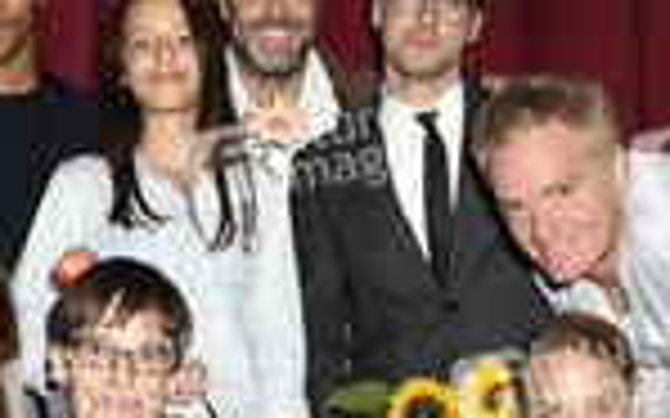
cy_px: 494
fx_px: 1862
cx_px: 178
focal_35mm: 102
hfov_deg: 20.3
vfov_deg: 12.5
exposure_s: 1/160
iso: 1600
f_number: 6.3
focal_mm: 22
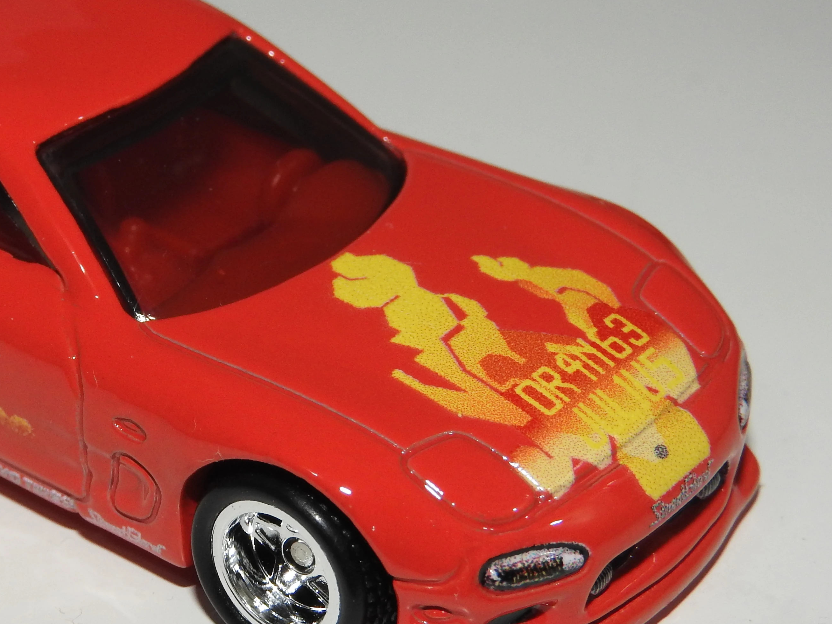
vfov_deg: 10.5
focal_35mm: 141
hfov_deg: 13.9
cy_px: 350
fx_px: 3389
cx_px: 118
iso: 200
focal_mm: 14.3
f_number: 5
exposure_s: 1/60
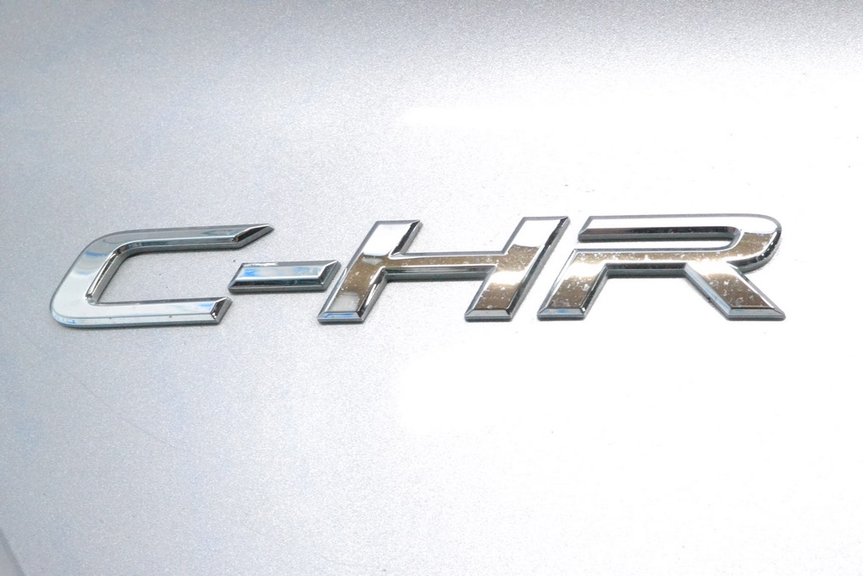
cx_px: 432
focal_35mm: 66
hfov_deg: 30.5
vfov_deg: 20.6
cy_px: 288
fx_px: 1582
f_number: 13
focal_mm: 44
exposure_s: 1/100
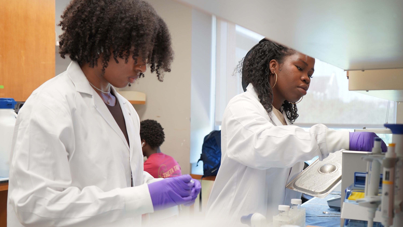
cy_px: 135
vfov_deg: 28.9
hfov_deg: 49.4
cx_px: 201
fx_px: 438
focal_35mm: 41
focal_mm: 39
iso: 1000
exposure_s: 1/160
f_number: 4
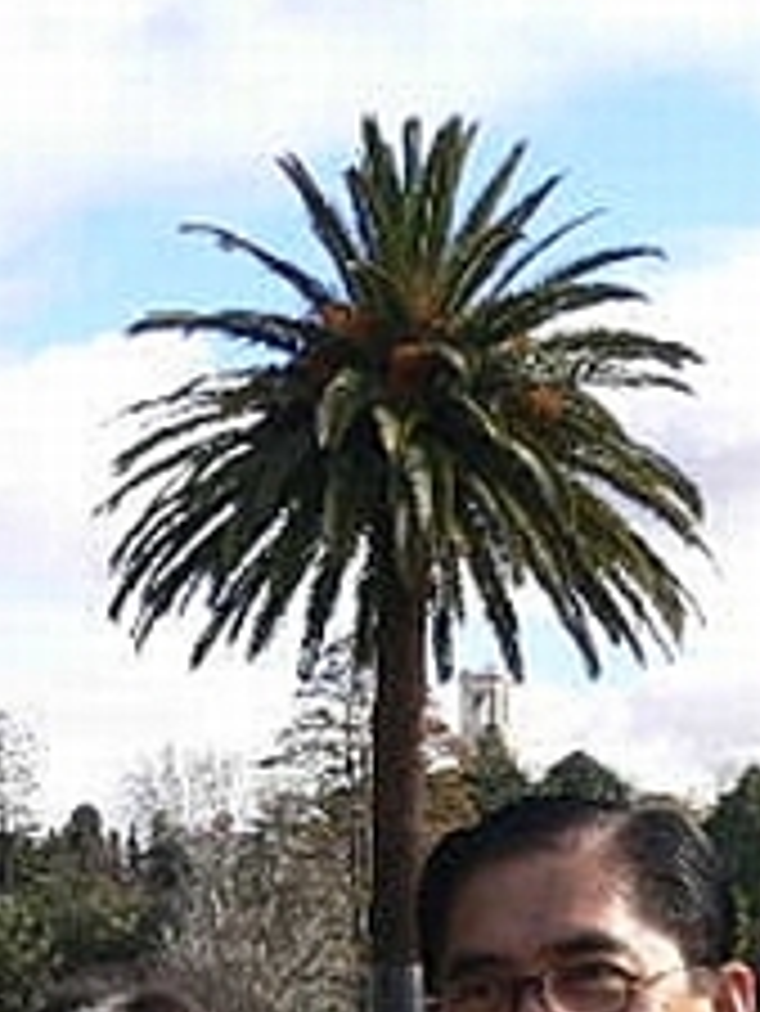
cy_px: 1012
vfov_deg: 20.0
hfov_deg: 15.4
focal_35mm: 95
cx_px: 49
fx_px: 2778
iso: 80
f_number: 5.6
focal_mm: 5.8
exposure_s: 1/160
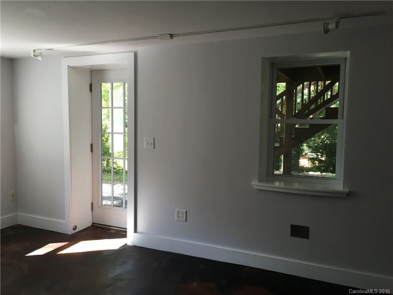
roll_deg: -0.6
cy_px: 148
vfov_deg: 48.2
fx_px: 329
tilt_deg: -4.0
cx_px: 196
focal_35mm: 29
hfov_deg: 61.7
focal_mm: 4.15
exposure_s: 1/30
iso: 25
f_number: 2.2
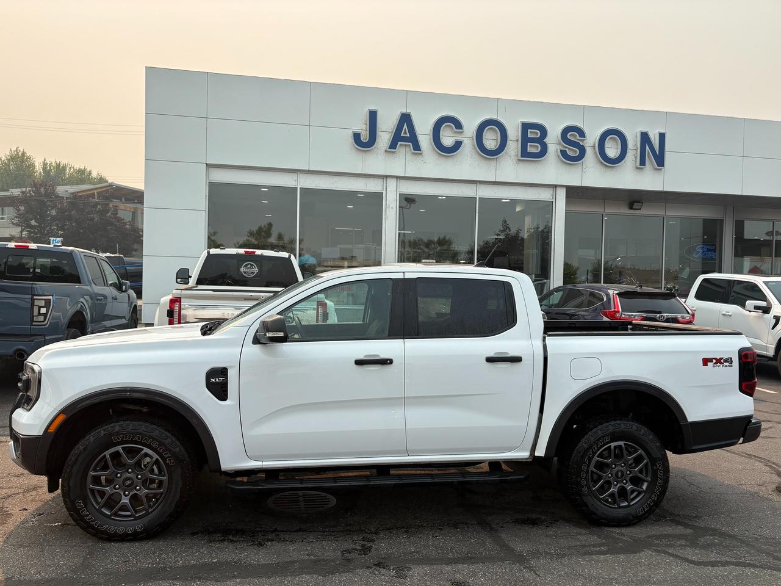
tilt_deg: -0.3
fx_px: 587
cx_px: 390
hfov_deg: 67.3
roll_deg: -1.0
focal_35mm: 26
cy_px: 293
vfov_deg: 53.1
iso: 50
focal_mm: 5.96
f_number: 1.6
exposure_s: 1/3125
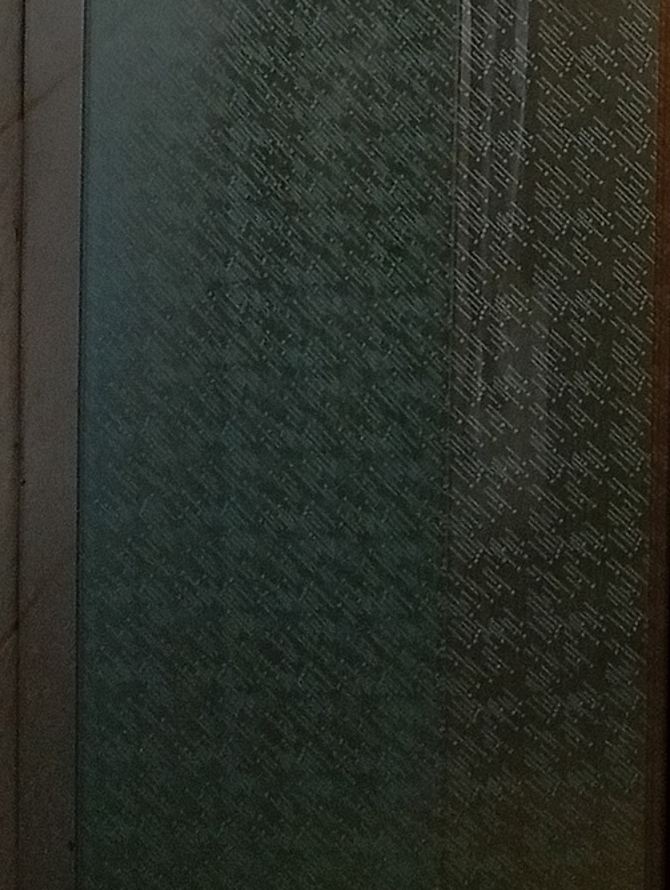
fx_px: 2651
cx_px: 855
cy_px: -570
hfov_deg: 13.9
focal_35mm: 103
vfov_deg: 16.7
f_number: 1.8
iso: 210
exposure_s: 1/50
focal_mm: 3.98
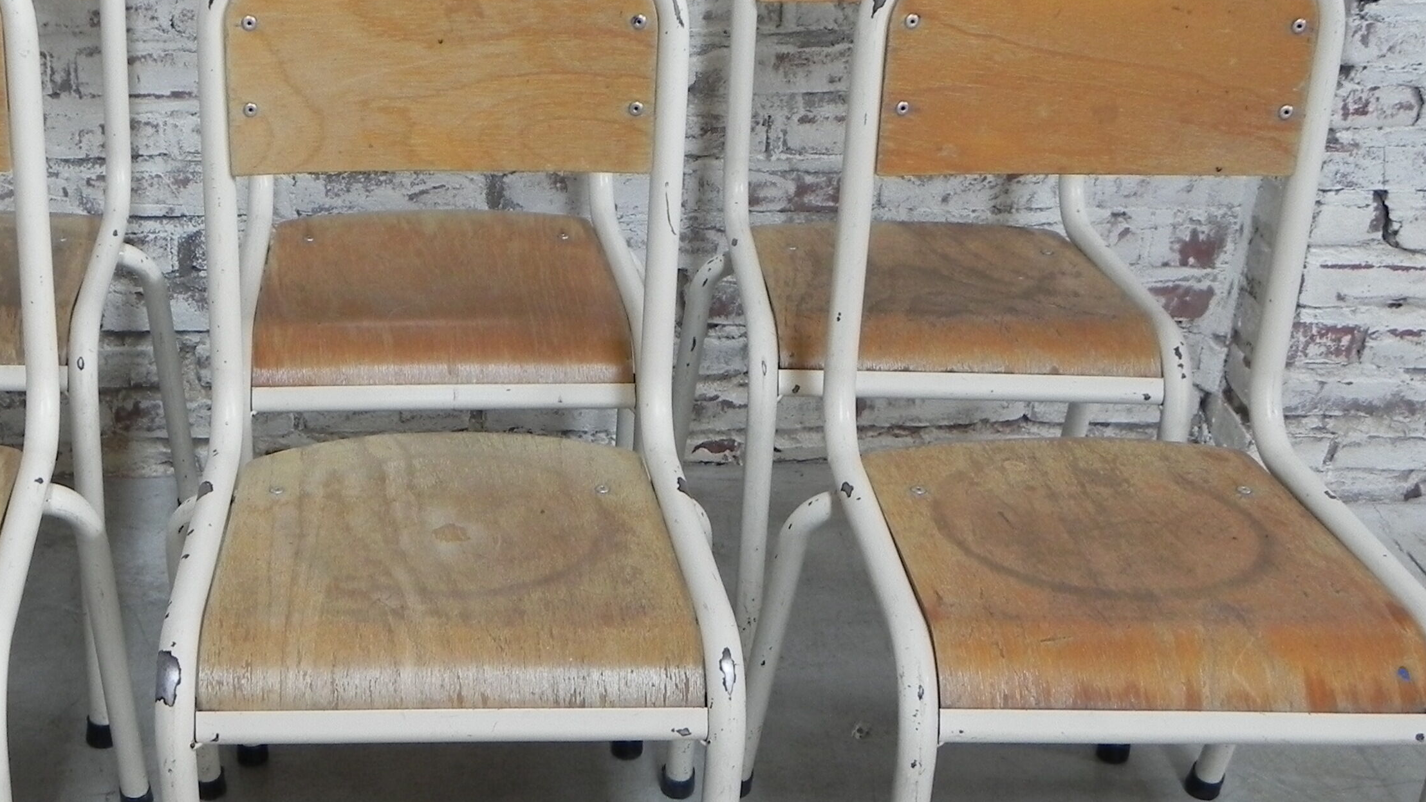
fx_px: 1966
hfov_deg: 39.3
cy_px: 459
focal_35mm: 52
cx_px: 450
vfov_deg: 23.0
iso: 212
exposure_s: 1/30
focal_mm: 5.2
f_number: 2.8
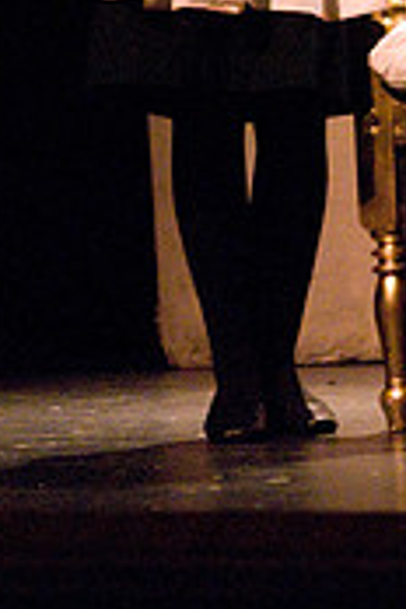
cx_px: 306
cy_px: -136
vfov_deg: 6.6
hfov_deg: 4.4
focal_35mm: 311
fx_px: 5261
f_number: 2.8
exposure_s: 1/100
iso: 1600
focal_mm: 80
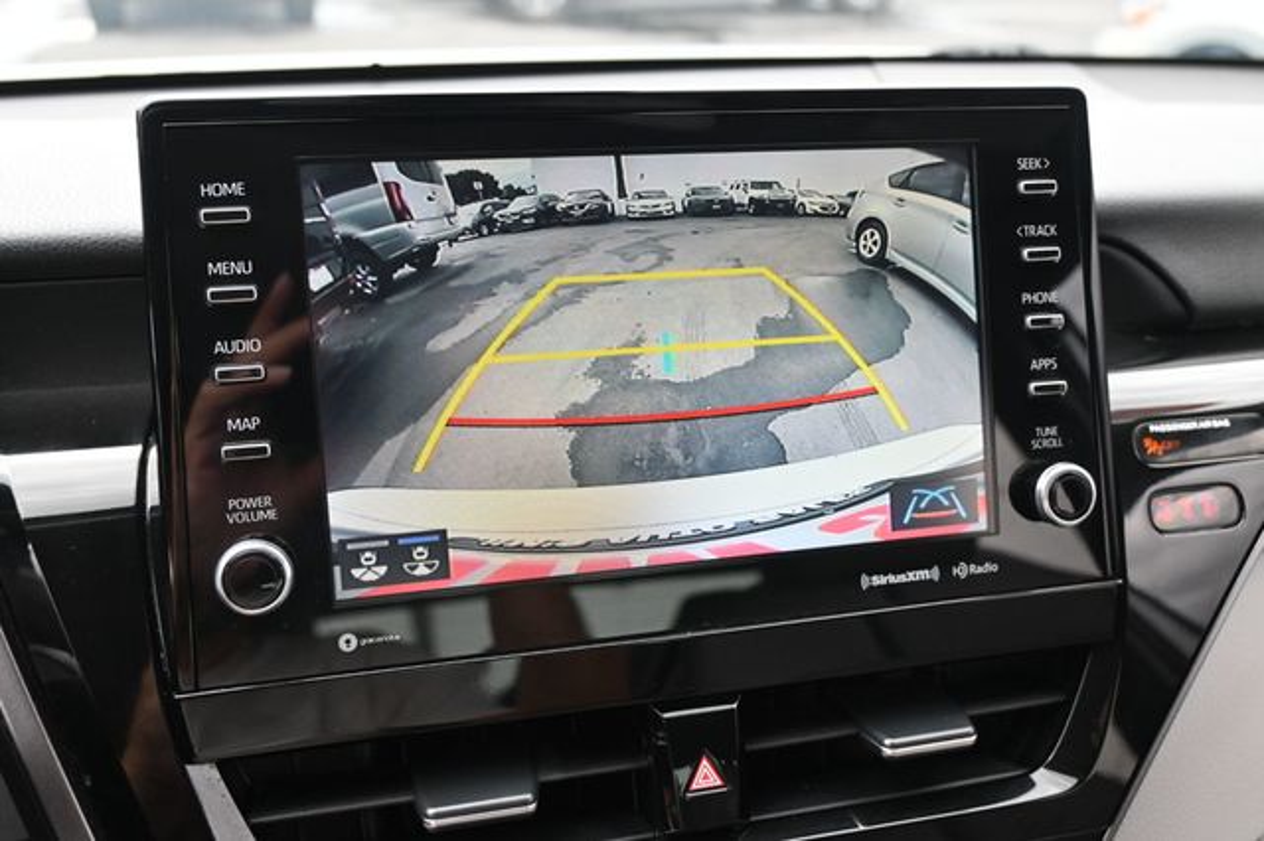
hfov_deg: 59.5
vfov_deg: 41.7
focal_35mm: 32
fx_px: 1105
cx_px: 632
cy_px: 420
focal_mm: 21
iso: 500
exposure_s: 1/125
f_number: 4
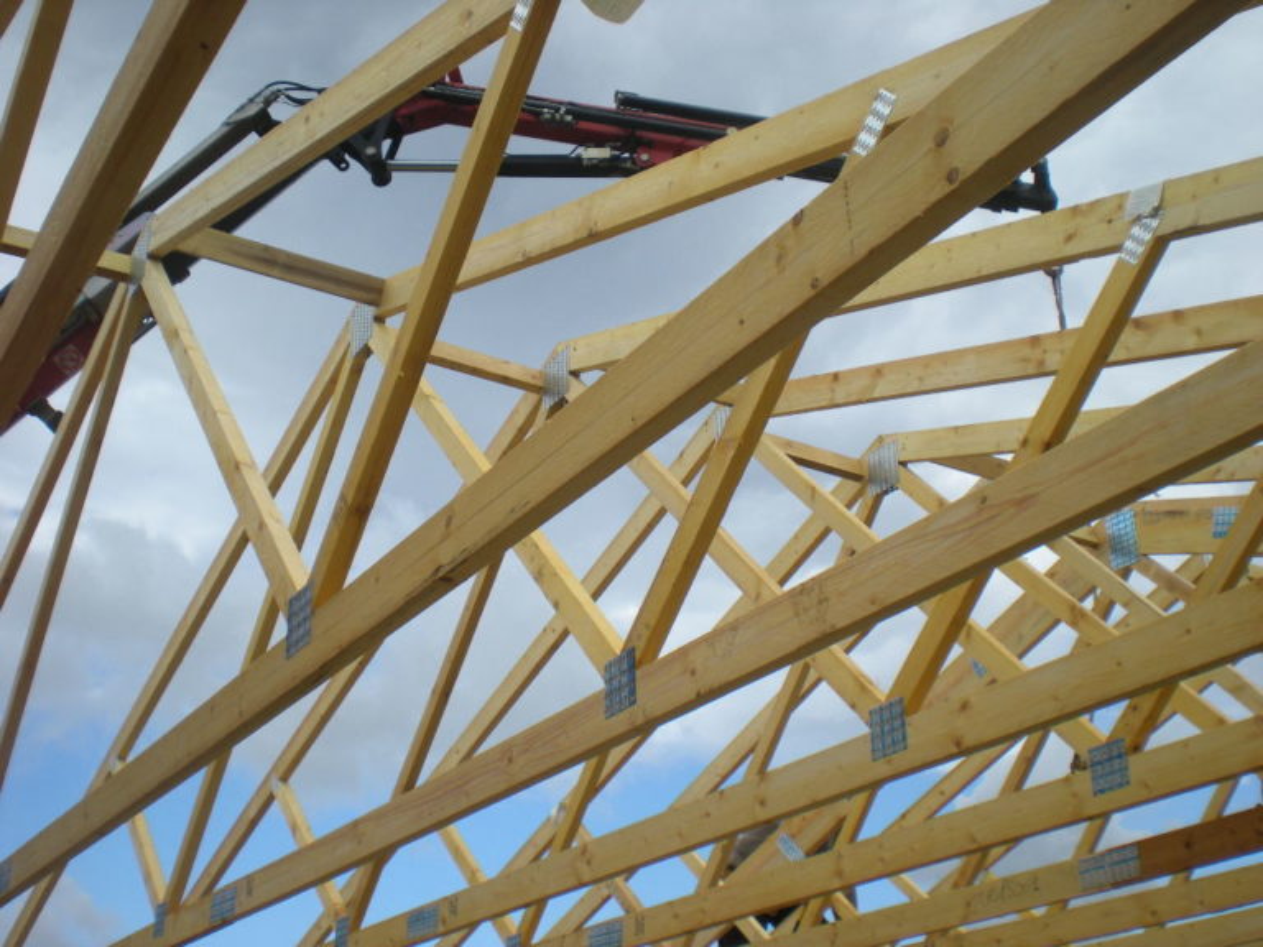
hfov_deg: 42.9
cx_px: 632
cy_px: 474
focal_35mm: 44
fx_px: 1605
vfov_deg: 32.9
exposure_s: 1/247
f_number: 4.9
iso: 64
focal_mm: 7.4
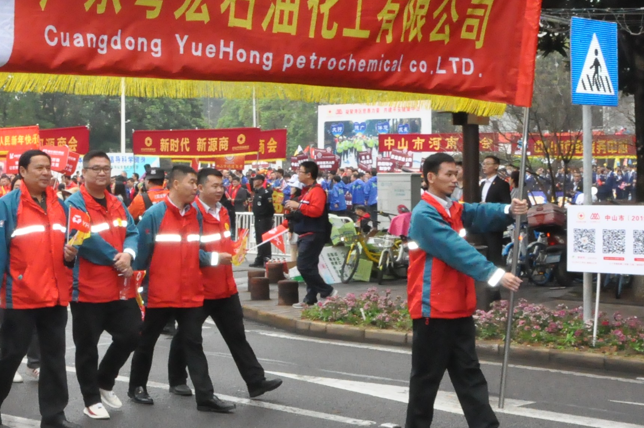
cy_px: 183
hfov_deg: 28.0
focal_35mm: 67
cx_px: -23
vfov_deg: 20.2
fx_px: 1197
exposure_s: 1/200
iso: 3200
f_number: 22
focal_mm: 18
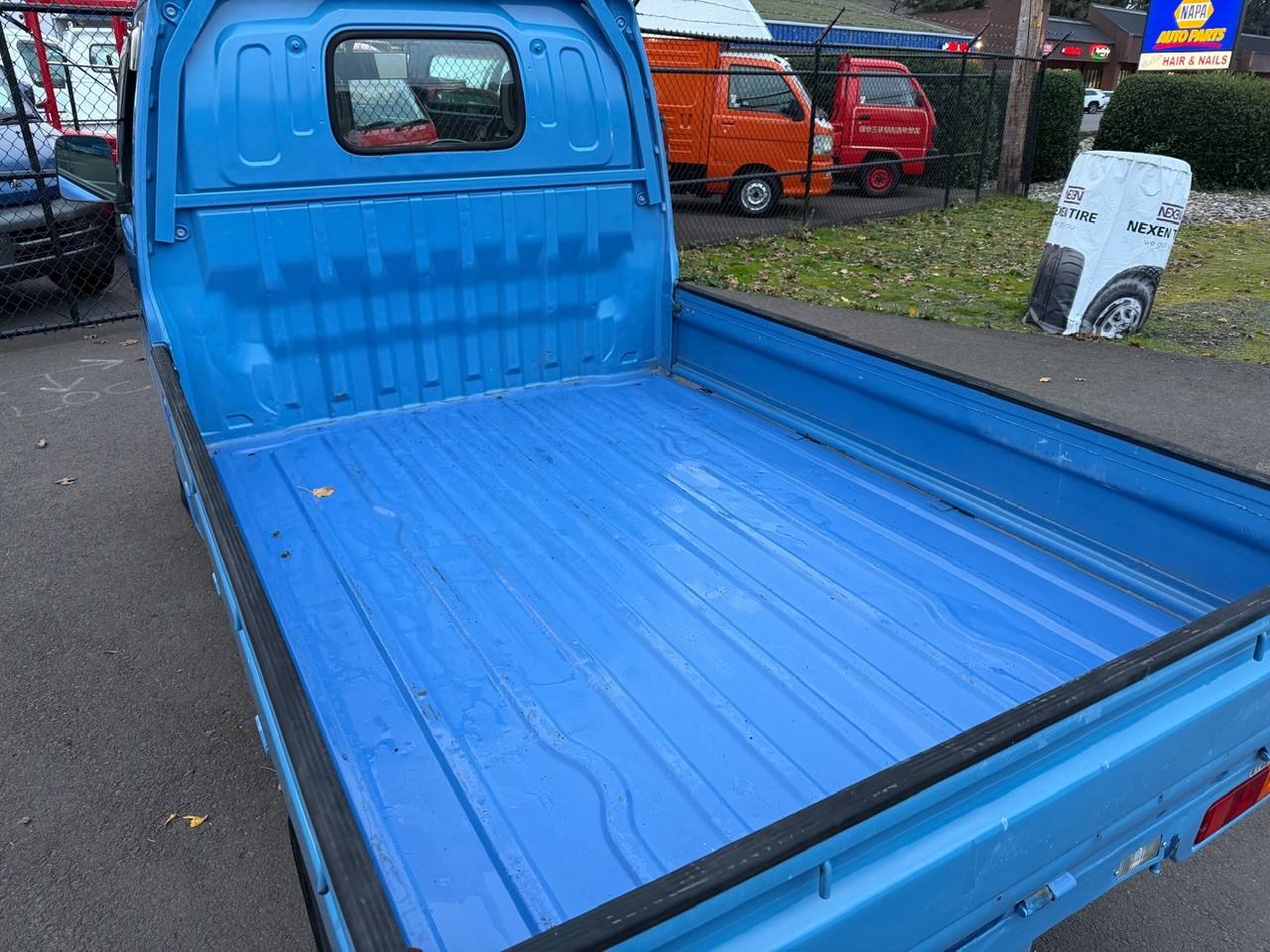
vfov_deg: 56.8
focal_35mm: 24
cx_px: 635
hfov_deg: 71.6
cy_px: 476
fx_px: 881
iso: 200
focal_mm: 6.76
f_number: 1.78
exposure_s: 1/72
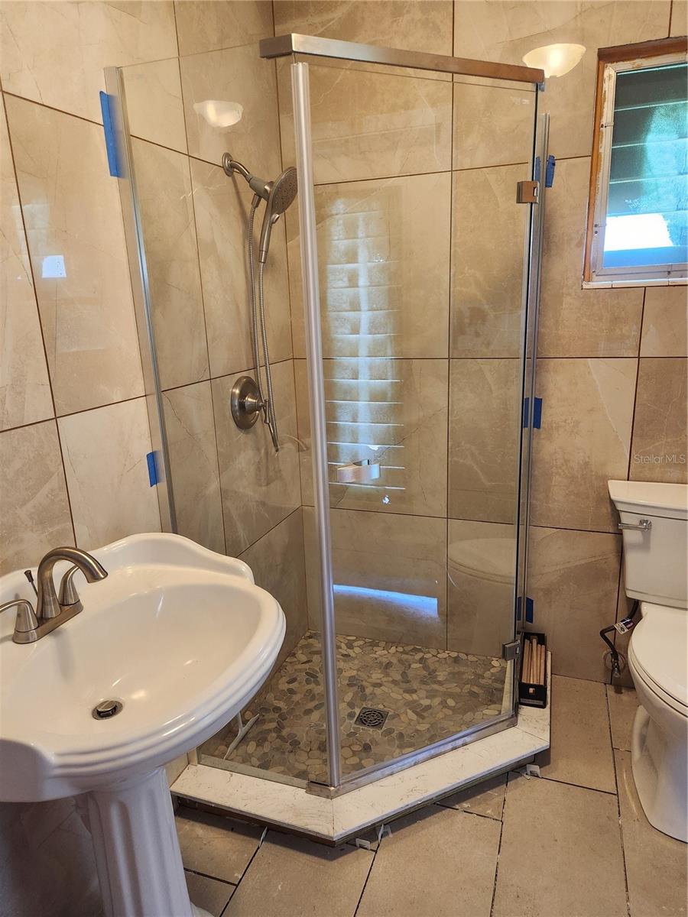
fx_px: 610
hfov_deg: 58.9
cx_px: 344
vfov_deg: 73.9
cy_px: 458
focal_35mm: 23
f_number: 1.8
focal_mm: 5.4
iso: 500
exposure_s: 1/120
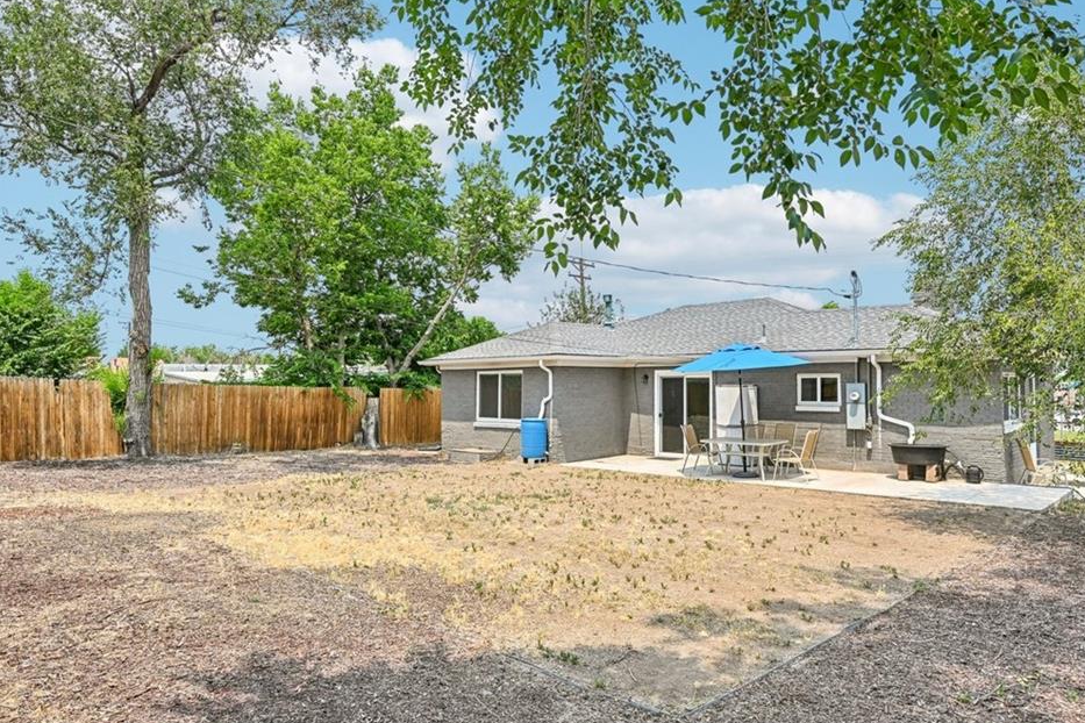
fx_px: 723
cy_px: 392
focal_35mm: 24
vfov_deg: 53.1
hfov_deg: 73.7
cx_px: 538
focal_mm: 14
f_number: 10
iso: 64
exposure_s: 1/80
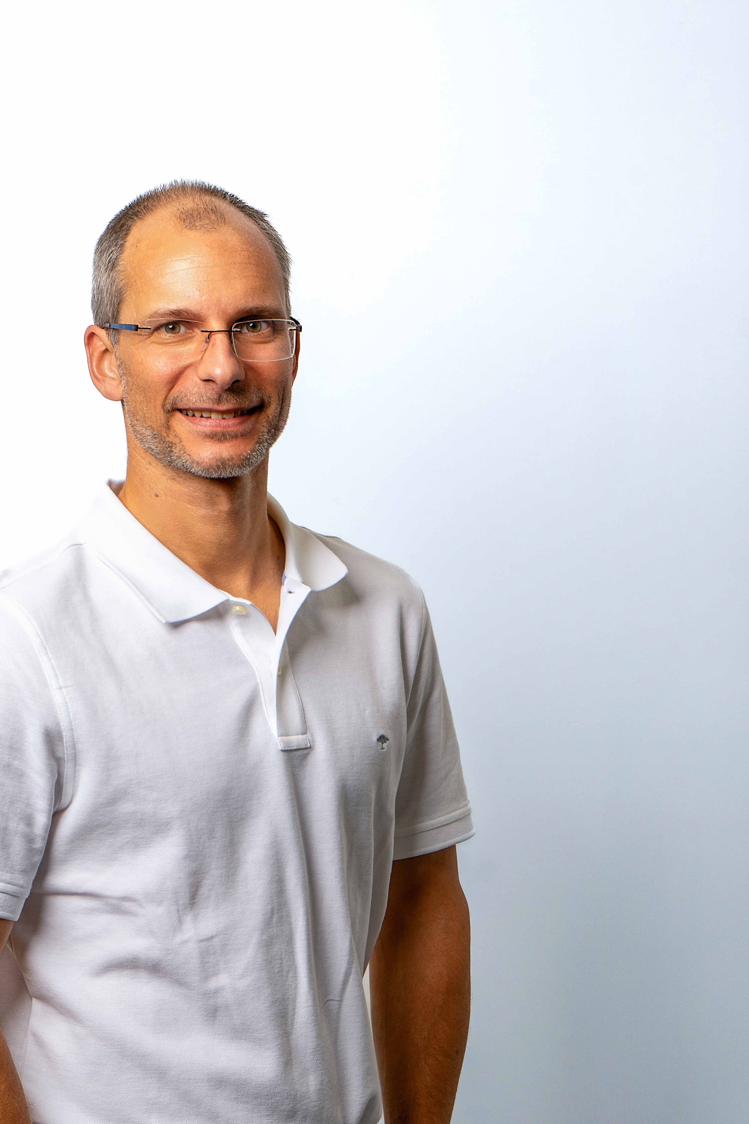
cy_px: 697
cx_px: 252
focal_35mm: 105
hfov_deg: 13.0
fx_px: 3277
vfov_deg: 19.4
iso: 320
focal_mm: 69
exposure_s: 1/125
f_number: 8
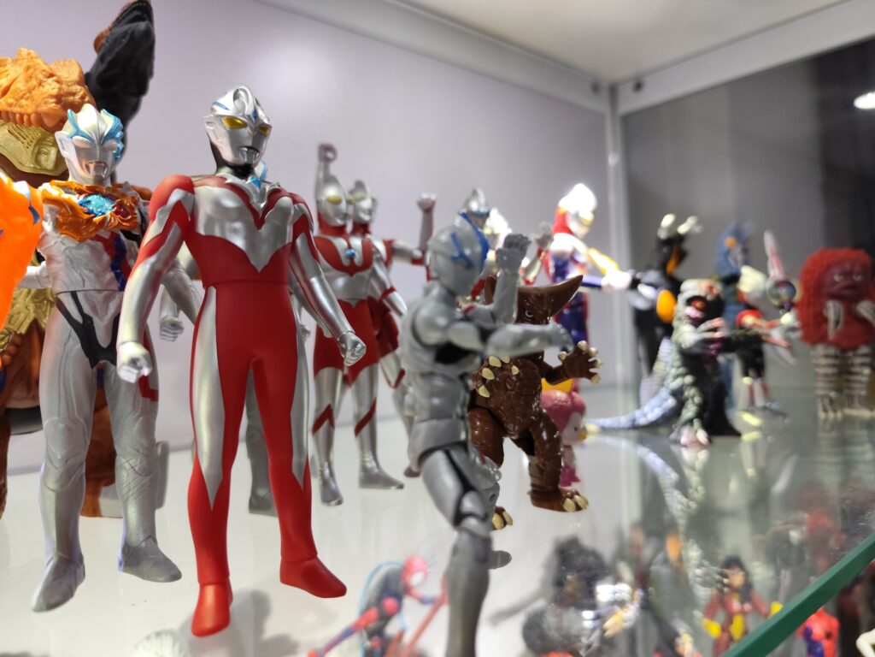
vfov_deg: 58.9
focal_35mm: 23
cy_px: 328
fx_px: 581
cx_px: 438
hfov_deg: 73.9
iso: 640
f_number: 1.65
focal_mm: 6.14
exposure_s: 1/100
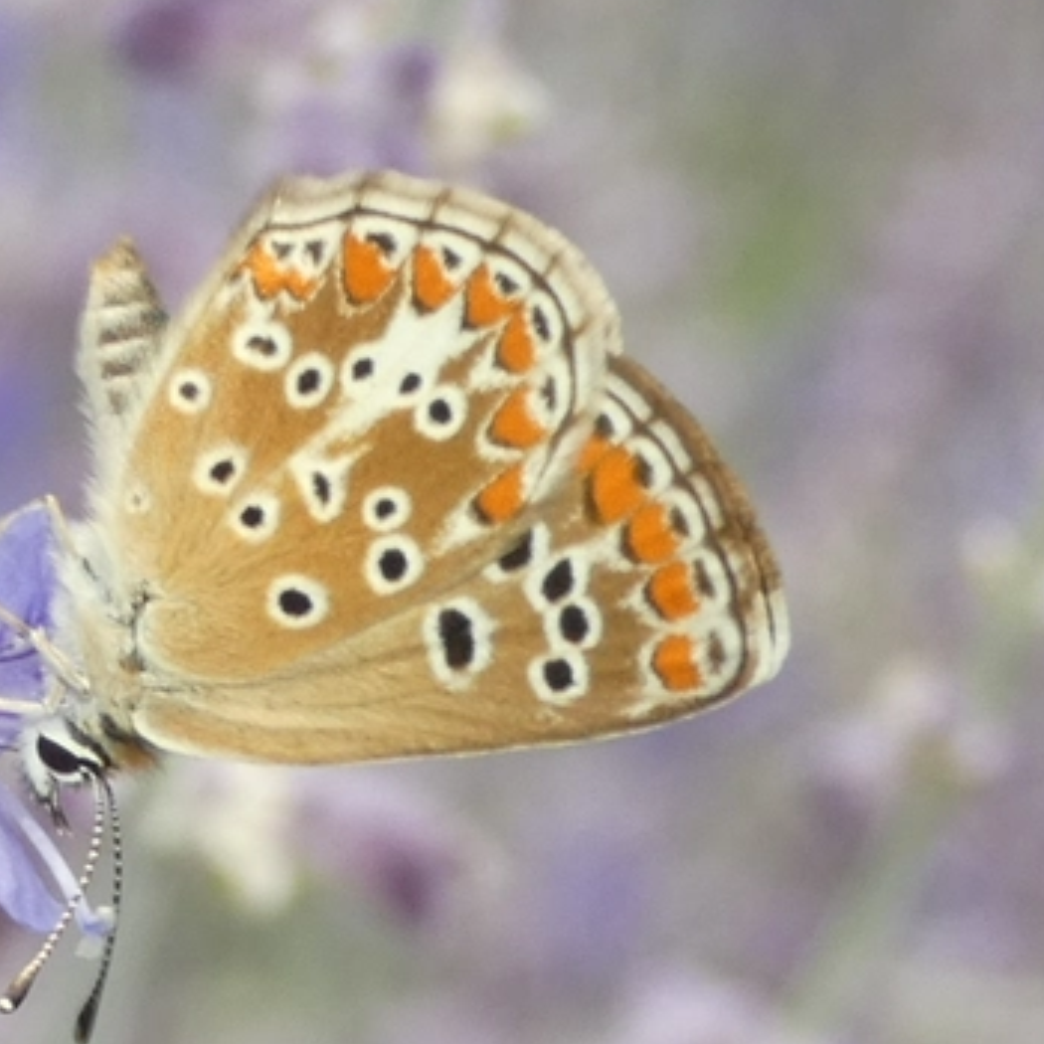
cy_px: 579
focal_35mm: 189
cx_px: 388
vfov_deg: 9.3
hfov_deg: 9.3
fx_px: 6449
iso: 80
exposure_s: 1/125
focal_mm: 21
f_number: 5.1
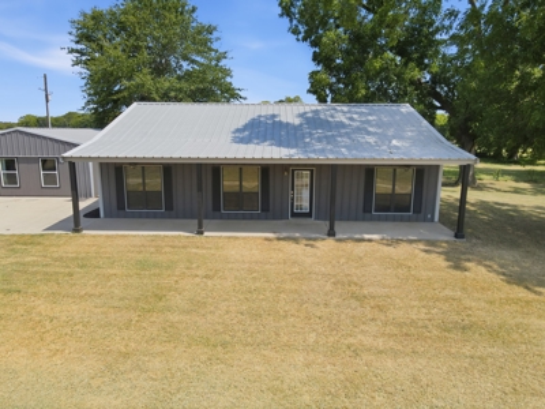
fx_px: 378
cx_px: 272
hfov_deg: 71.6
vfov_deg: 56.8
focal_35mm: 24
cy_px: 204
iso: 100
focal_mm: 4.5
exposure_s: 1/640
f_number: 2.8
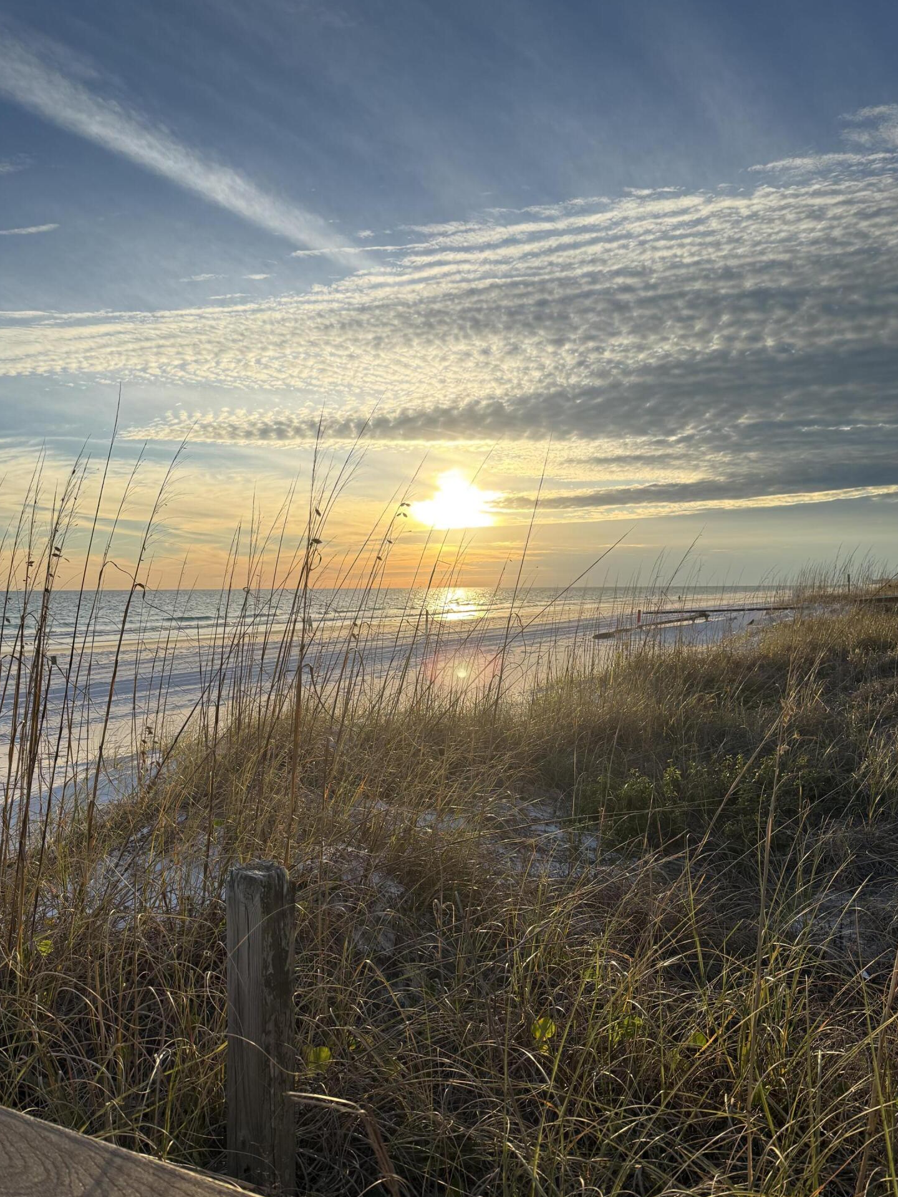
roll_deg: -0.2
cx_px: 462
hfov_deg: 54.9
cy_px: 589
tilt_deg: -0.4
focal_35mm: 25
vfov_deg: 69.4
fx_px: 865
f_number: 1.78
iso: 100
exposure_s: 1/2445
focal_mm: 6.76
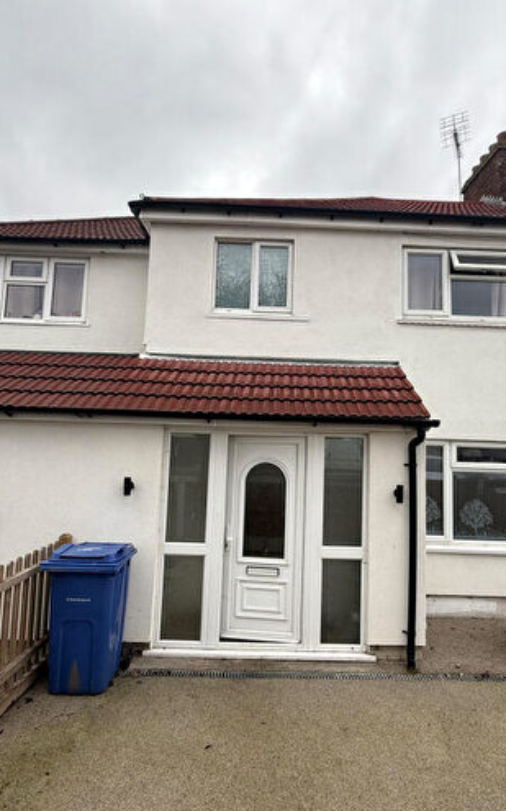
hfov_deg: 57.1
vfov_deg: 82.3
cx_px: 278
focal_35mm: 21
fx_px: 464
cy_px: 402
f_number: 2.2
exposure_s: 1/104
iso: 40
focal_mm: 2.22
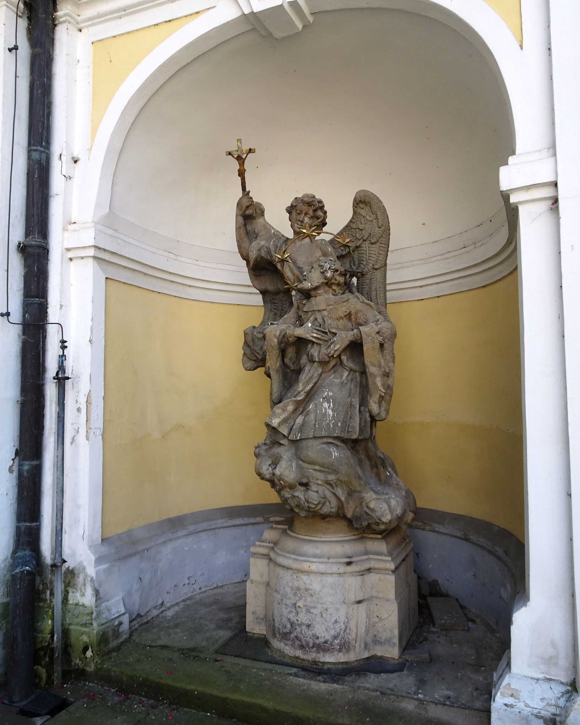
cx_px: 286
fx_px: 558
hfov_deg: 54.9
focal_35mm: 26
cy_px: 350
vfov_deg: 66.0
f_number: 3.5
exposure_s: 1/160
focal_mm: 4.1
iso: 80
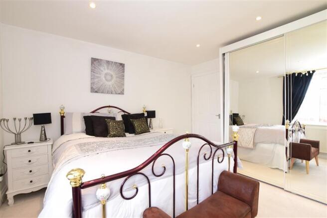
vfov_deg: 77.3
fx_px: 136
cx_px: 164
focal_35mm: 15
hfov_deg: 100.4
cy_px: 109
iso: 400
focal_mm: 10
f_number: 11
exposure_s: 1/6
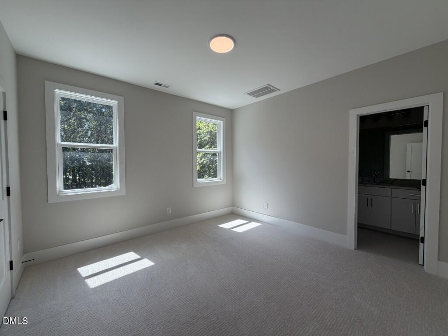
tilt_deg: -1.7
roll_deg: +0.8
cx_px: 224
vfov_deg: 85.7
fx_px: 181
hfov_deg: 102.1
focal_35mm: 14
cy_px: 168
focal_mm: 2.22
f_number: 2.2
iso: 40
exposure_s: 1/211
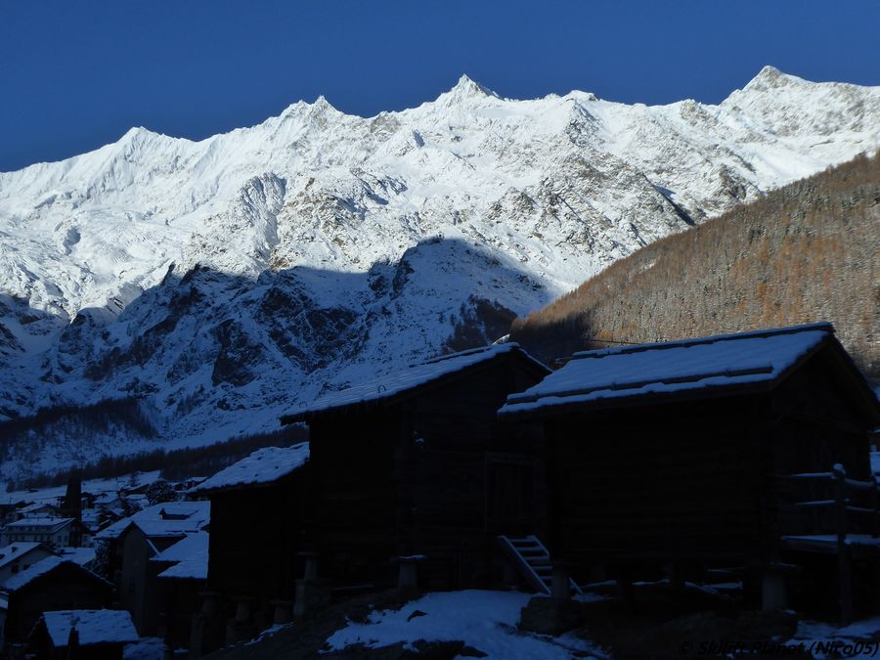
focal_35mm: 36
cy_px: 330
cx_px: 440
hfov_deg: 51.4
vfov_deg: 39.7
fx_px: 915
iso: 125
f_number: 3.7
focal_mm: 6.3
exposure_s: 1/1300
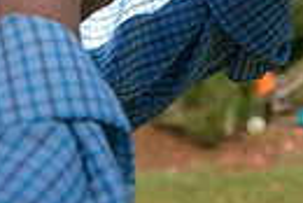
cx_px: 326
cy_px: -161
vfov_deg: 8.3
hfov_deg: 12.6
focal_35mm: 160
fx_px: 1348
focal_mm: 36
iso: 125
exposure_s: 1/320
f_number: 6.3
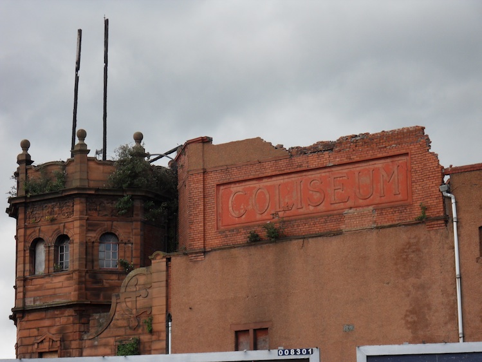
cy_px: 181
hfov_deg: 18.4
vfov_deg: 13.8
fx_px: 1490
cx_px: 241
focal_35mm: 107
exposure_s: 1/125
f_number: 5.6
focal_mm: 19.2
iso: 80
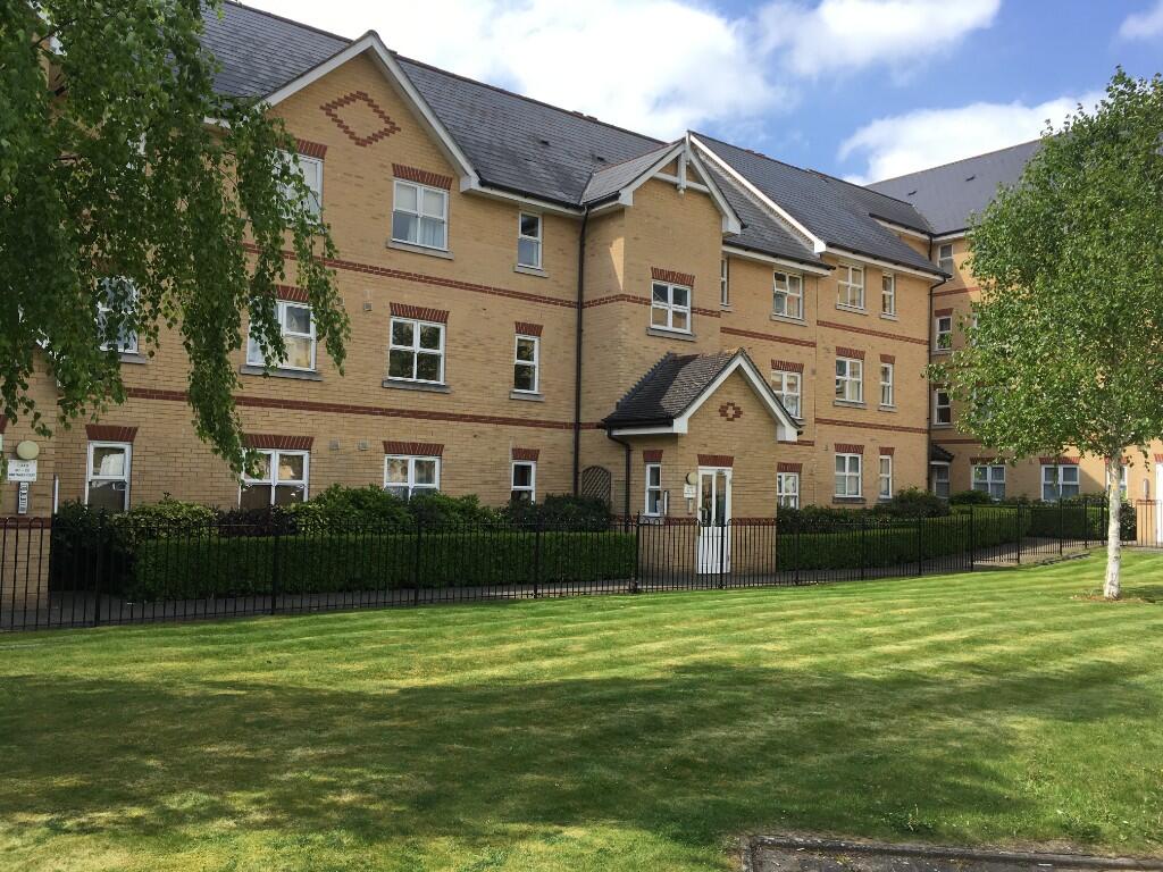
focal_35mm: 29
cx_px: 582
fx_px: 974
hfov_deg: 61.7
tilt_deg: +2.5
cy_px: 436
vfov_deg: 48.2
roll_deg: +0.0
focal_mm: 4.15
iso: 25
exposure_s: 1/927
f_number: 2.2
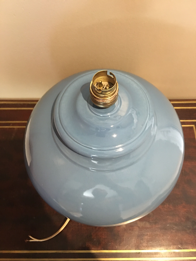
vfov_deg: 61.7
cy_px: 130
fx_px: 219
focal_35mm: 29
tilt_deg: -67.3
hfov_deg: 48.2
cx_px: 98
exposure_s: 1/8
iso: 160
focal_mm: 4.15
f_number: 2.2
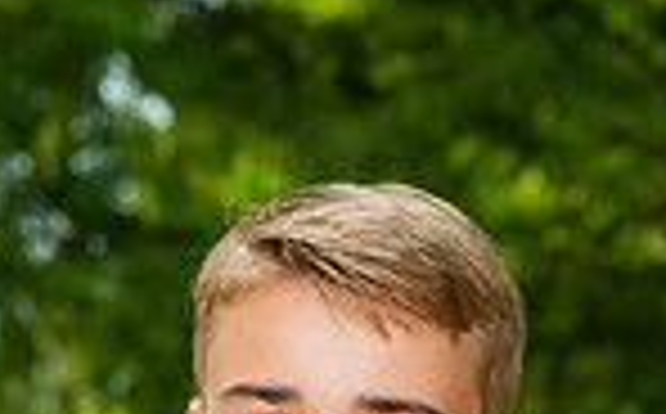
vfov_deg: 7.1
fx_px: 3153
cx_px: 351
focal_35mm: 174
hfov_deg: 12.1
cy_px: 954
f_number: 4.5
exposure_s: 1/500
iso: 400
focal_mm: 56
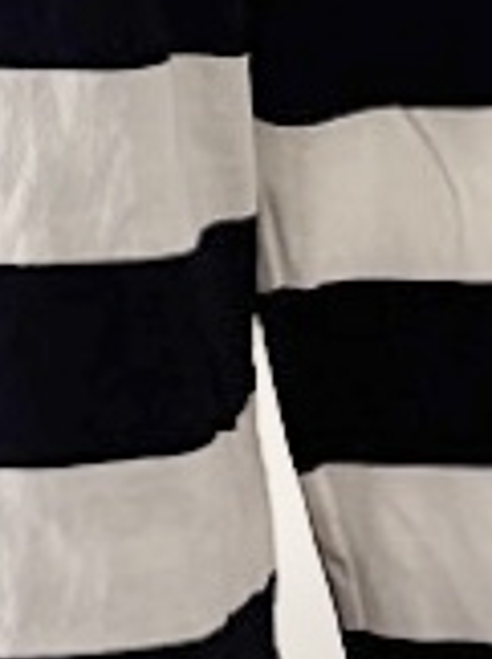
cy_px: -411
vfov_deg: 9.5
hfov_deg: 7.3
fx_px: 3800
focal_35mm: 200
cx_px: -266
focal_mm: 5.96
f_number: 1.6
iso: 125
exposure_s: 1/72
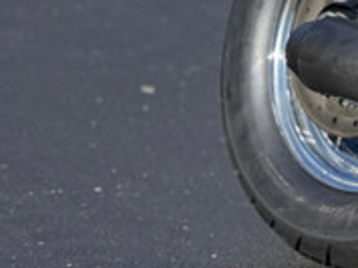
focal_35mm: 144
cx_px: 989
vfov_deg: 10.1
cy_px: -40
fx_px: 1487
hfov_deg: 10.6
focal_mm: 6.76
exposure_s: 1/4673
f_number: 1.78
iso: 100
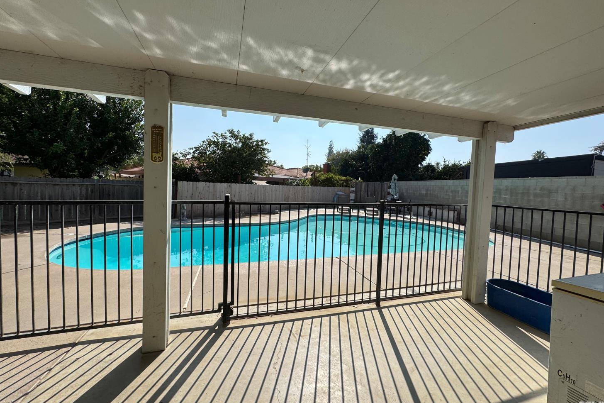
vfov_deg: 77.3
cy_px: 197
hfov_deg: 100.4
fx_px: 252
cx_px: 305
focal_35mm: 15
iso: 50
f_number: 2.2
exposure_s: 1/2674
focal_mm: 2.22
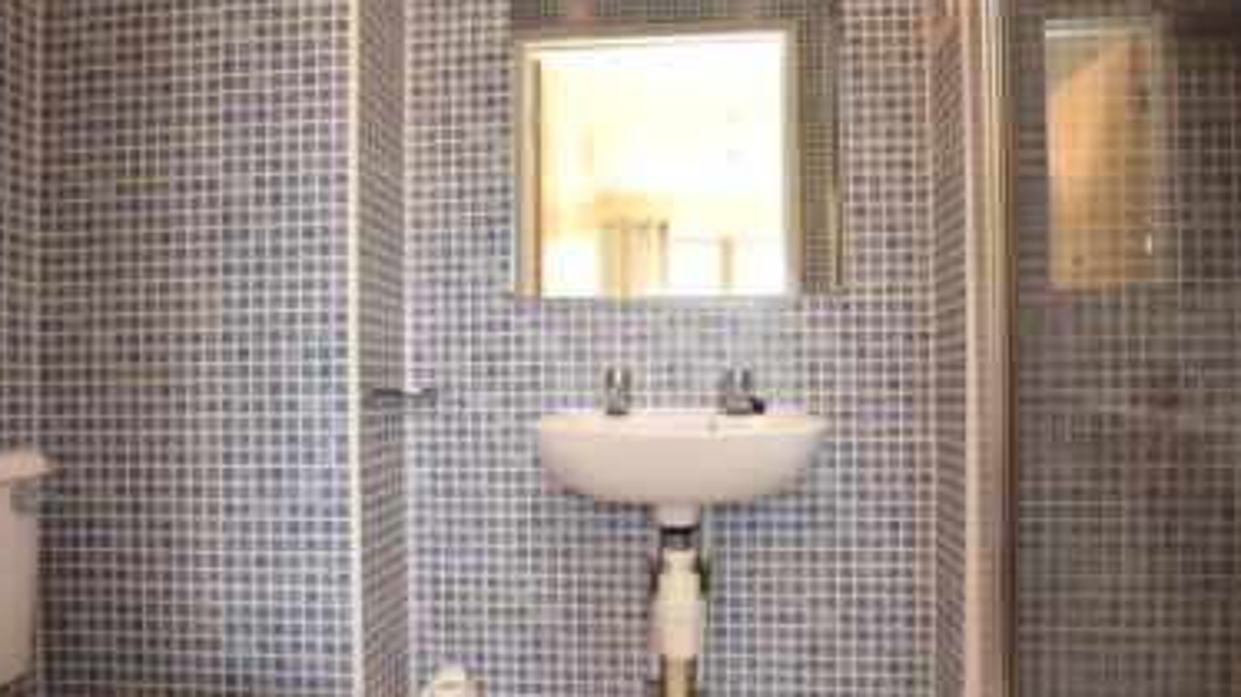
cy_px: 383
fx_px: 658
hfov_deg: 86.6
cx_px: 640
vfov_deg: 55.7
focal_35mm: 20
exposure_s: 1/125
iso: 640
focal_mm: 10
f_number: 5.6
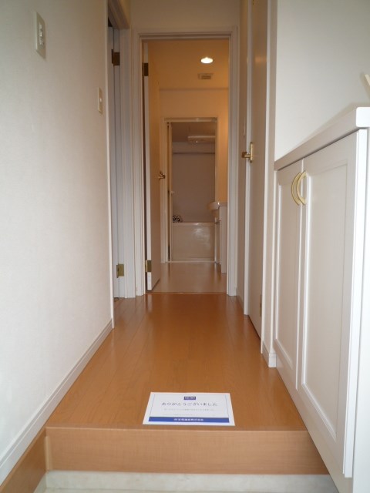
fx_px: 356
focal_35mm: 25
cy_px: 246
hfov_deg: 54.9
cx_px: 185
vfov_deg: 69.4
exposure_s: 1/100
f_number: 2.8
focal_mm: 4.4
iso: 100
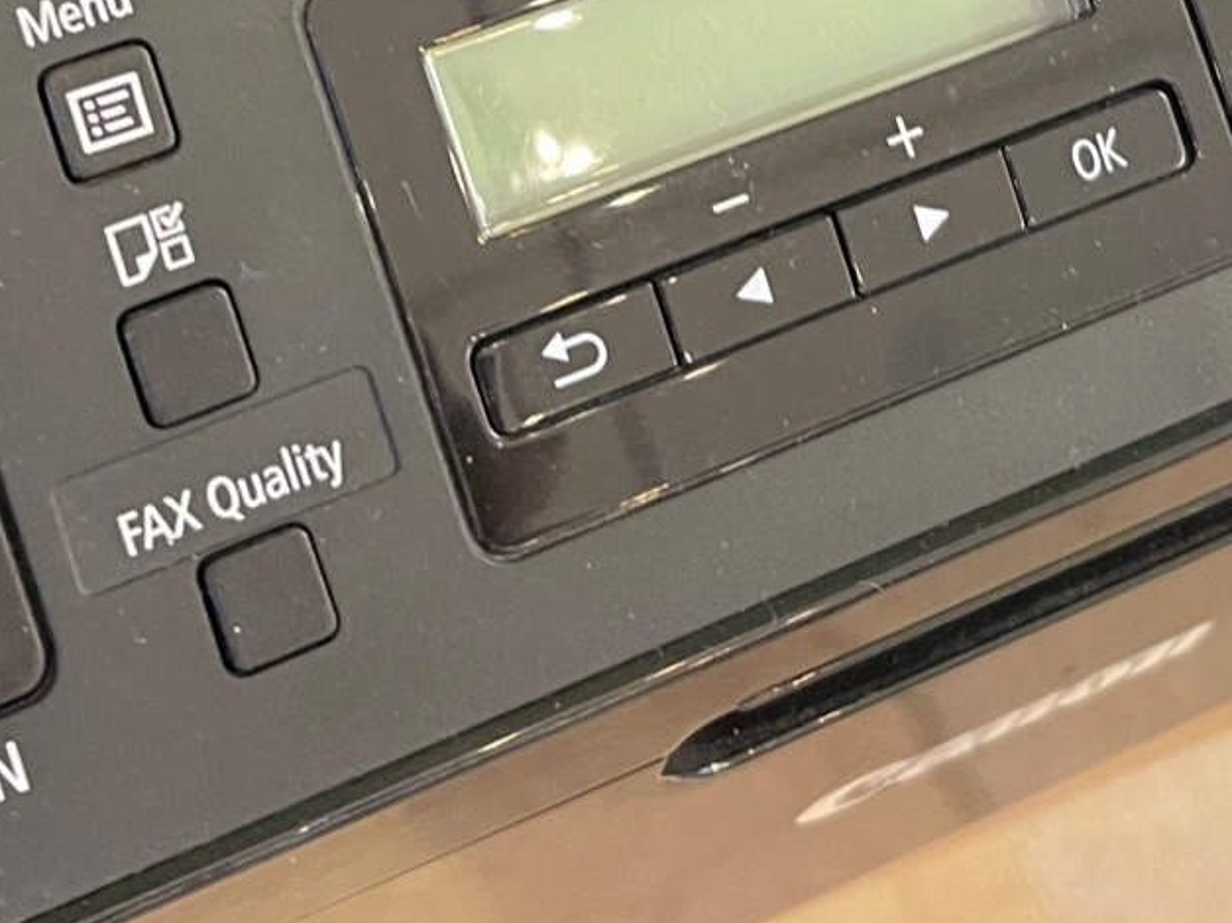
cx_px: 400
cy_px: -247
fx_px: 3025
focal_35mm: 85
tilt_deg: -53.2
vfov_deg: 16.5
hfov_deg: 22.9
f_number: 1.6
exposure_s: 1/33
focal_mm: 5.1
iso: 640
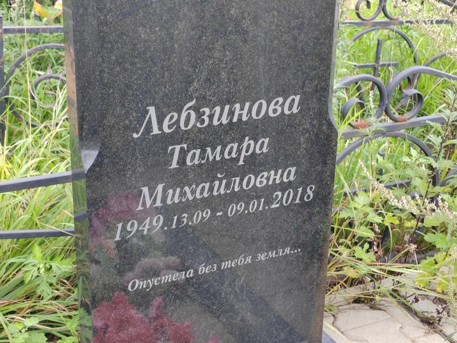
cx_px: 228
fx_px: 845
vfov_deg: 22.9
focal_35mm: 64
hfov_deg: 30.3
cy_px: 172
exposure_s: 1/120
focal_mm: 5.52
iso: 100
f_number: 1.9
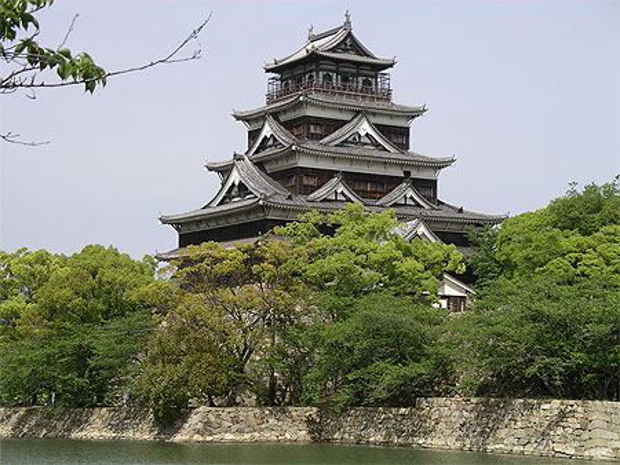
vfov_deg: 15.1
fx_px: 1756
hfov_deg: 20.0
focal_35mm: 98
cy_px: 232
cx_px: 310
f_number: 5.6
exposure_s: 1/480
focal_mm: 20.4
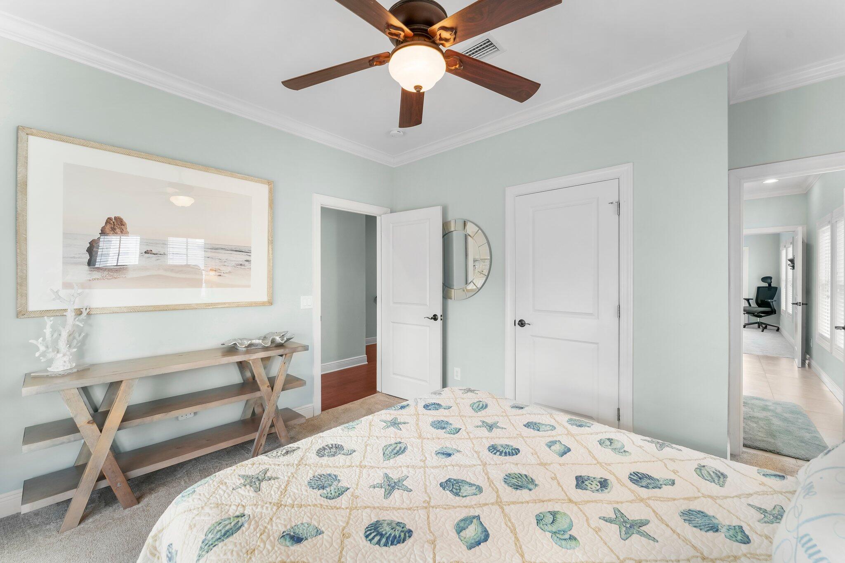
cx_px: 422
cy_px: 282
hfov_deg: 104.2
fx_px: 329
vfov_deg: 81.2
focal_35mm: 14
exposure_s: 1/13
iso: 400
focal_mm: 14
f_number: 8
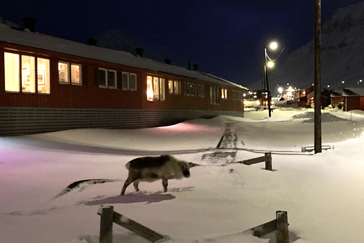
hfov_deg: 33.8
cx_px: 229
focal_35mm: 59
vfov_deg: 23.0
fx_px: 597
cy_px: 120
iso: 640
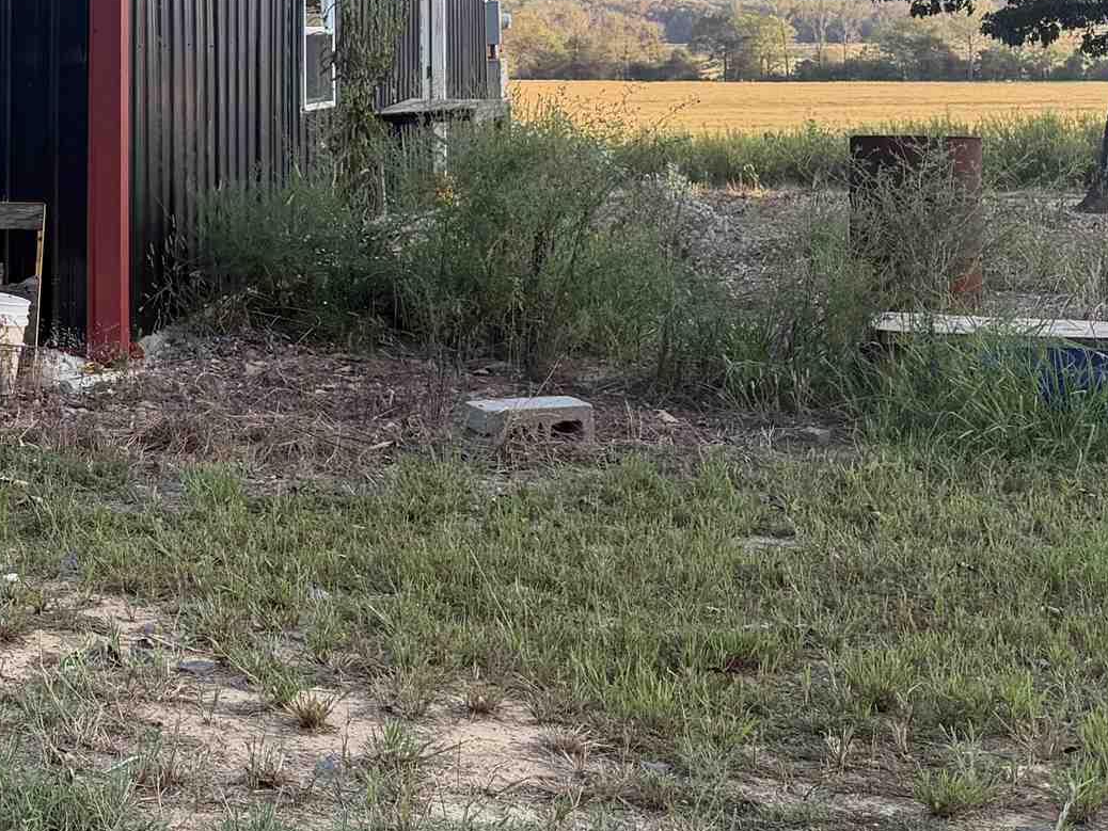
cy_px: 86
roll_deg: +1.3
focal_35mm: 71
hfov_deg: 24.4
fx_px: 2273
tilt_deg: -1.1
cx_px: -282
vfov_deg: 20.3
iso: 100
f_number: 1.78
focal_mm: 6.76
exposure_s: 1/689
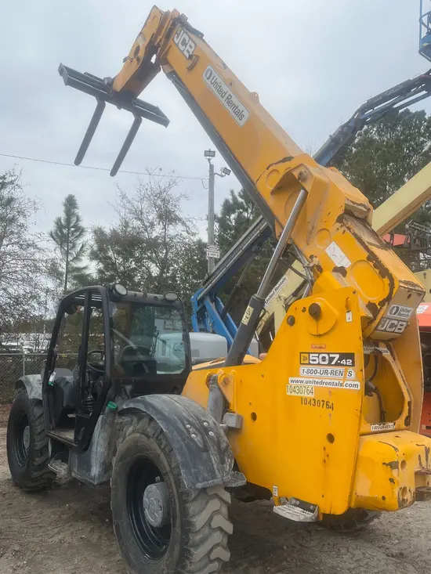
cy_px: 287
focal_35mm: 26
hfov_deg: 53.1
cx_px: 216
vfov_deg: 67.3
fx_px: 432
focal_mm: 5.1
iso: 50
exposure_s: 1/2222
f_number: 1.6
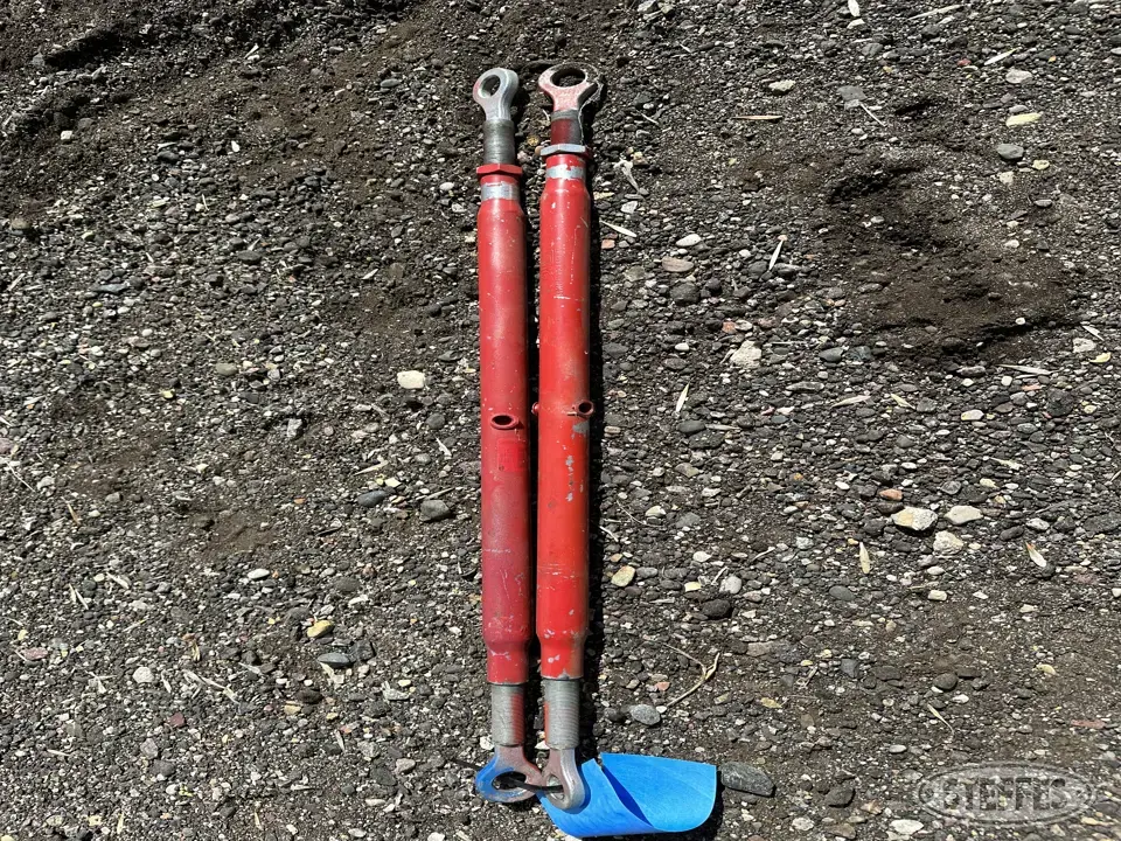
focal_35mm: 24
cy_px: 420
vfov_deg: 56.8
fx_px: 777
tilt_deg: -69.1
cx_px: 560
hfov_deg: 71.6
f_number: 1.78
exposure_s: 1/3472
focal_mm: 6.86
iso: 80
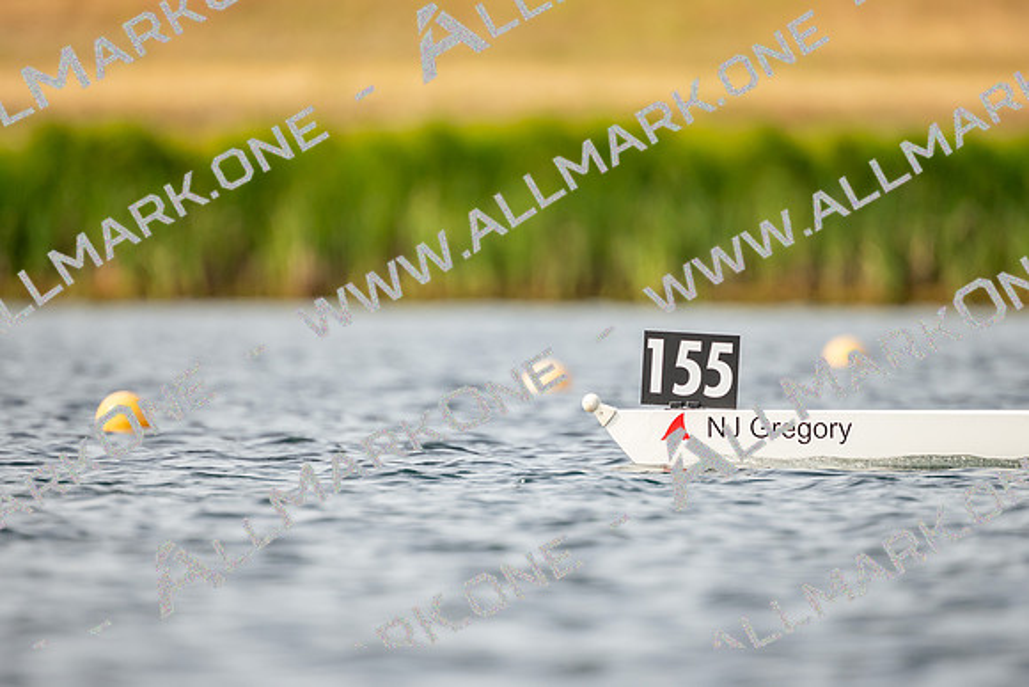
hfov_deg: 2.4
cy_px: 344
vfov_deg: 1.6
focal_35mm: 865
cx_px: 514
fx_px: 24729
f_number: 4
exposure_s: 1/2000
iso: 250
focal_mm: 576.9
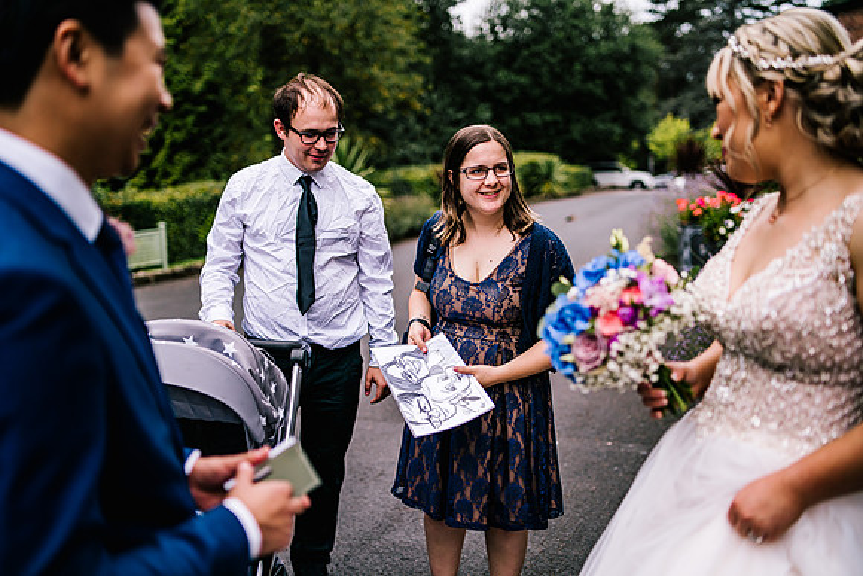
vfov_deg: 37.9
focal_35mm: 35
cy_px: 288
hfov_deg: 54.4
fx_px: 839
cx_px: 432
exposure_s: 1/3200
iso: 100
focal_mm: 35
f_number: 1.6
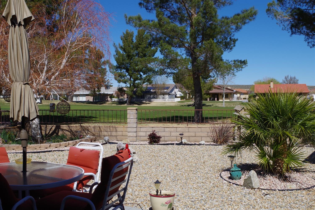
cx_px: 158
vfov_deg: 34.2
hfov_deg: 49.6
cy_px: 105
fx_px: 341
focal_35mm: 39
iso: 100
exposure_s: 1/160
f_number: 11
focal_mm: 26.25
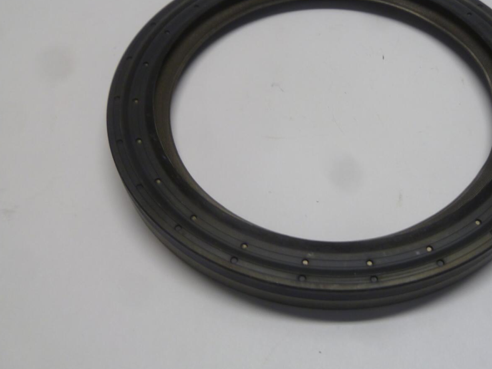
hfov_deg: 48.1
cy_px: 158
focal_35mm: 38
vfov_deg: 37.6
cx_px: 329
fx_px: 540
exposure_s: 1/15
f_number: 3.3
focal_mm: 5
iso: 80
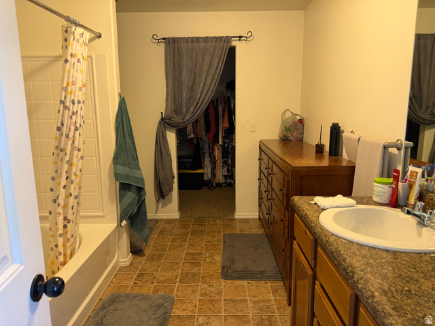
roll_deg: +1.0
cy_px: 163
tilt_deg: -10.5
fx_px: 302
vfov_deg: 56.8
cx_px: 218
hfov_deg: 71.6
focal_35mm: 24
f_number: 1.78
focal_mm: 6.76
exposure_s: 1/60
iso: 160
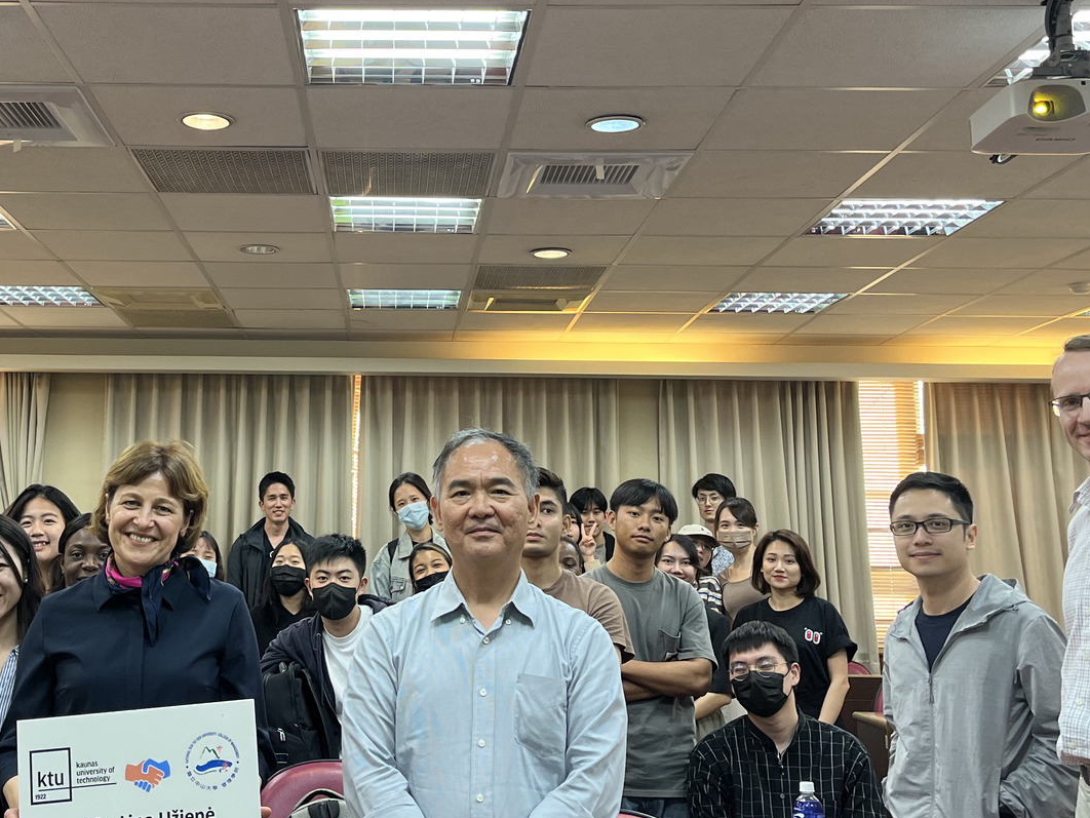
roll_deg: -0.8
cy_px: 282
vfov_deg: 30.7
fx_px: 1480
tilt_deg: +9.9
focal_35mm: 47
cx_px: 362
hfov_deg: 39.9
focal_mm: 5.1
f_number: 1.6
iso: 80
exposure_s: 1/60
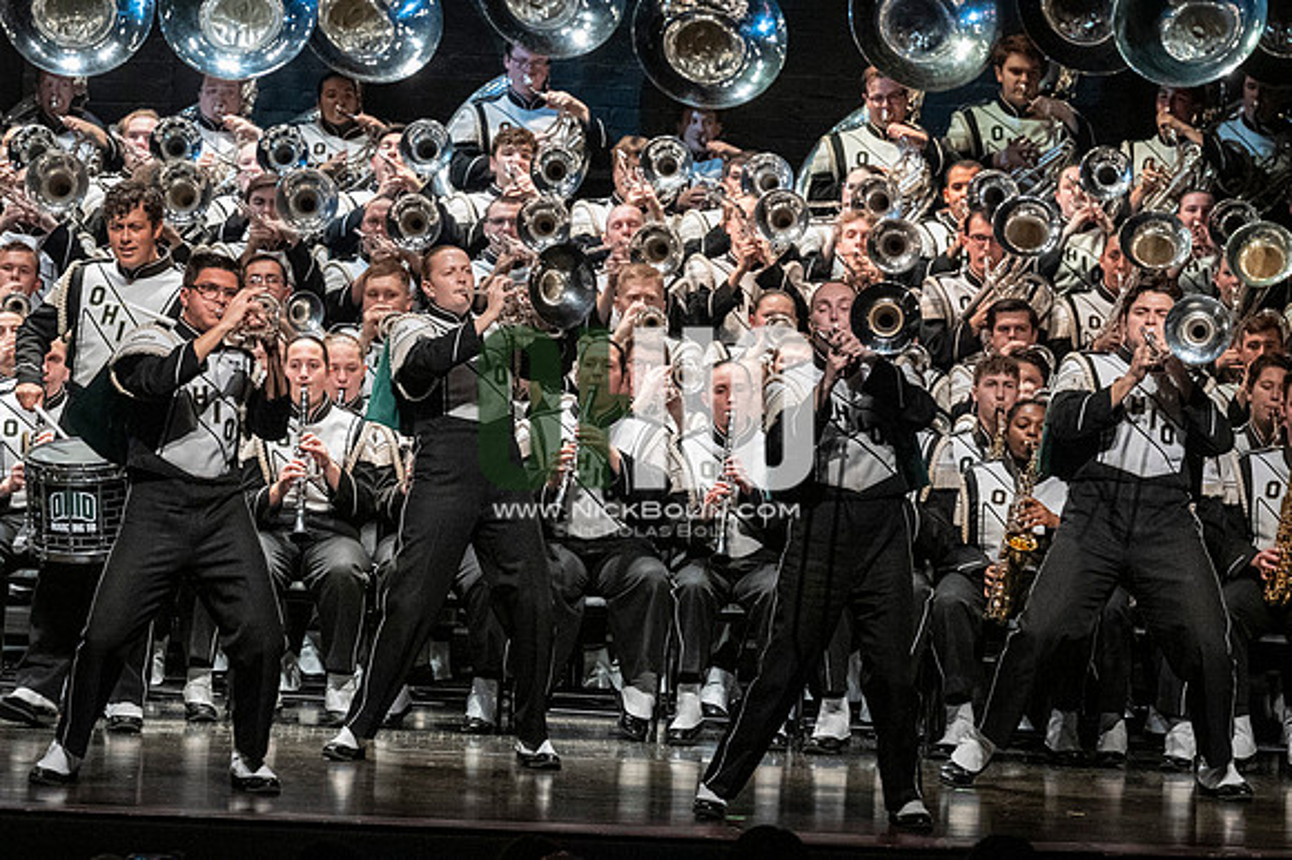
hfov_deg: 8.9
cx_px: 646
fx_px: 8321
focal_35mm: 232
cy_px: 430
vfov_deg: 5.9
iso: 4000
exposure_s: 1/500
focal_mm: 155
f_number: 4
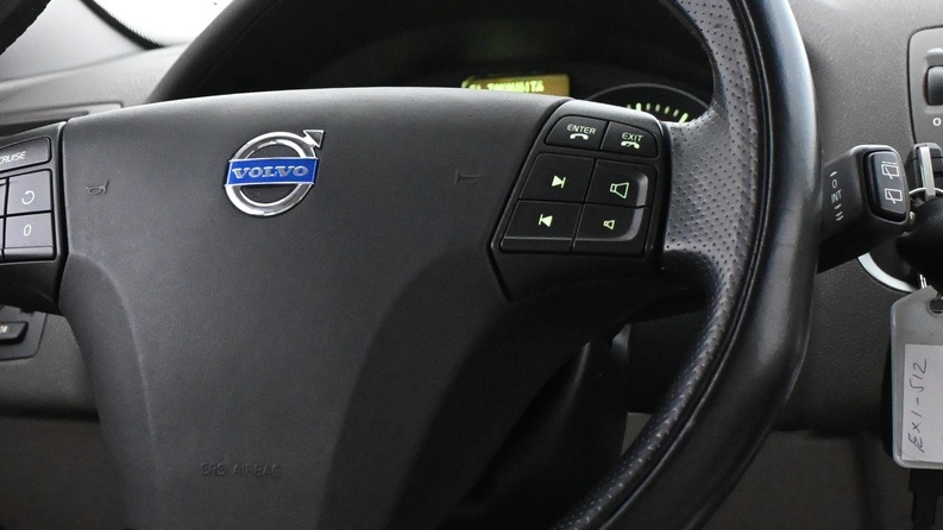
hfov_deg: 27.2
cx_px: 264
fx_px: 1925
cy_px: 214
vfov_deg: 15.7
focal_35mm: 77
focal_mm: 24
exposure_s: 1/60
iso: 6400
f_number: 4.2
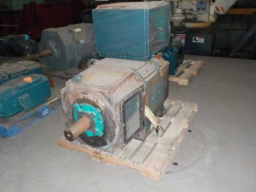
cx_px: 128
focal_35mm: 30
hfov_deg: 60.0
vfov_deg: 46.8
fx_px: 222
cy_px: 96
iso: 640
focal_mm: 4.1
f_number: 3.3
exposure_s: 1/30
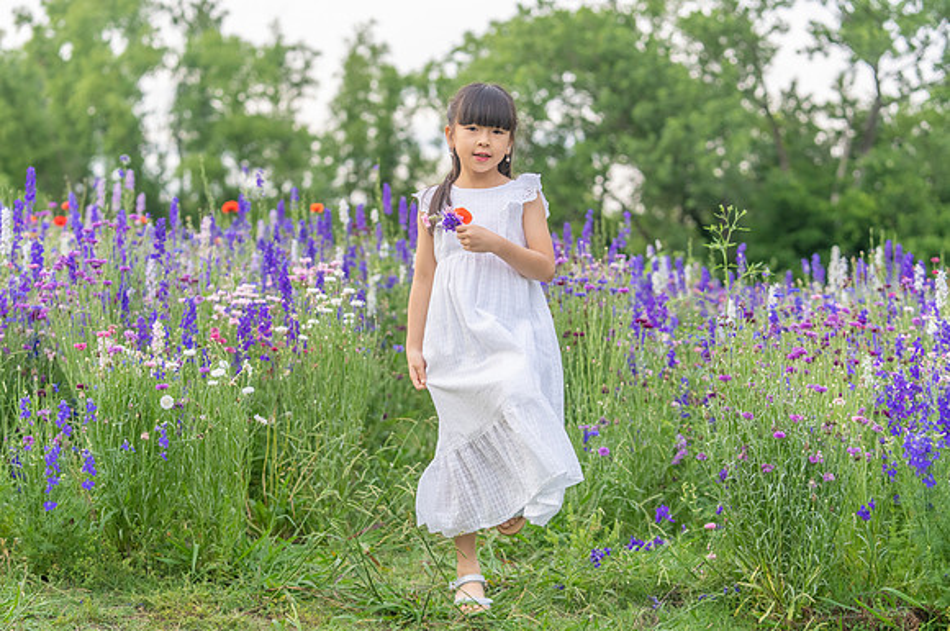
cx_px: 450
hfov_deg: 26.9
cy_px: 298
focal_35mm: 75
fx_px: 1983
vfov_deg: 18.1
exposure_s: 1/1250
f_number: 3.2
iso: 640
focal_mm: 70
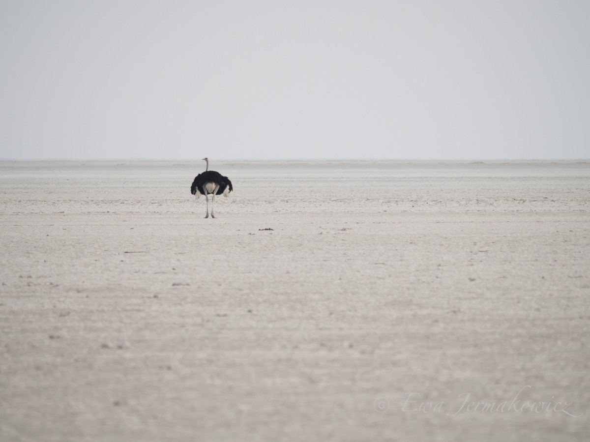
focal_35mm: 637
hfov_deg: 3.1
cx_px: 295
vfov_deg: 2.3
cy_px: 221
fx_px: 10853
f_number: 5.8
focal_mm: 318
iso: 400
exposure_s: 1/250
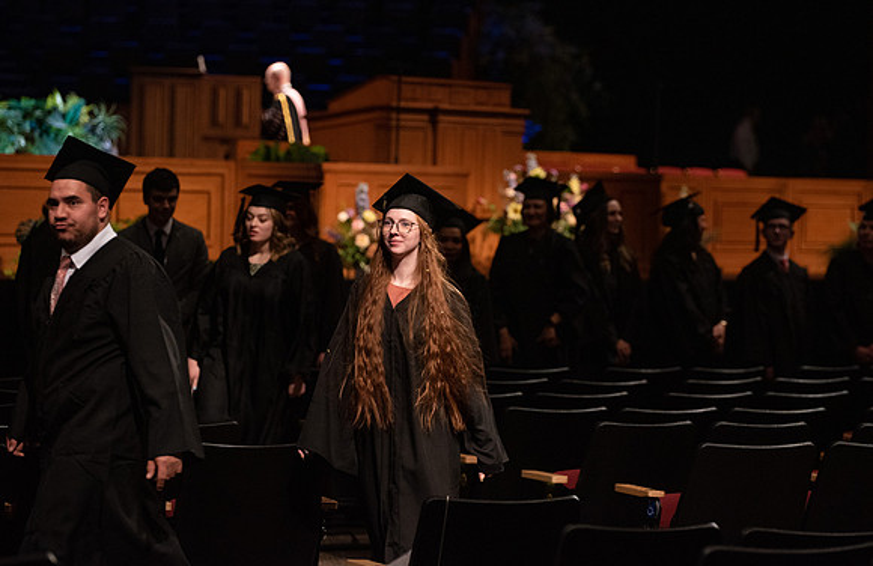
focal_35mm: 143
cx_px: 451
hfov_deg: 14.5
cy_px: 247
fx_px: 3432
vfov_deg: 9.4
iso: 2500
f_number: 3.2
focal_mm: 125
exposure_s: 1/320
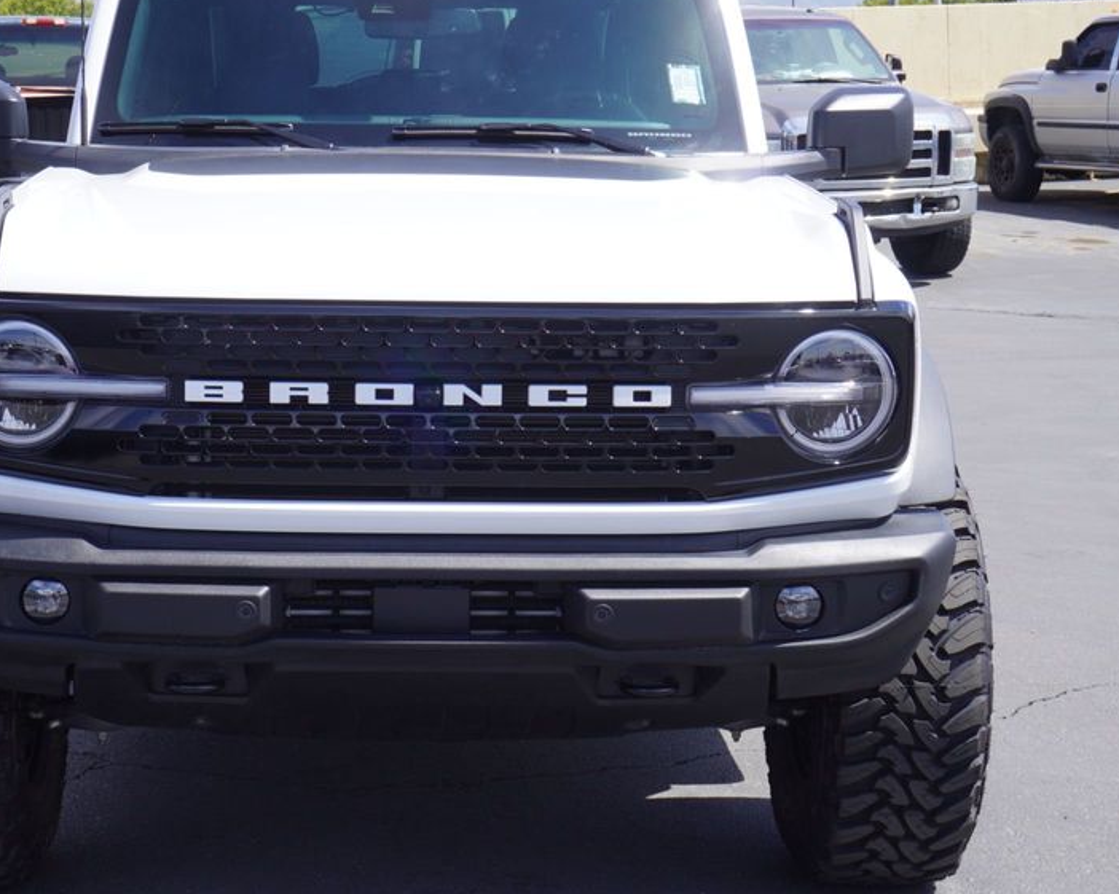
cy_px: 397
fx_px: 2450
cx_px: 429
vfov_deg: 20.7
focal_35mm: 74
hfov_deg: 25.7
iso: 100
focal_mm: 36
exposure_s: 1/100
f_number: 10
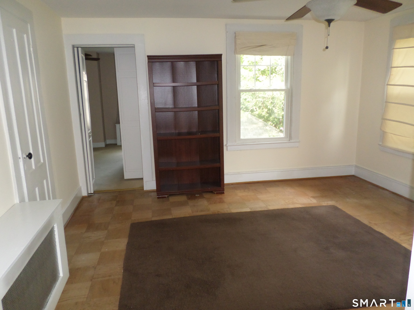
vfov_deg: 54.9
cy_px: 155
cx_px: 207
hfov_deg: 69.4
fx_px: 299
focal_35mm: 25
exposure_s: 1/30
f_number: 2.5
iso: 200
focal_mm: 4.5
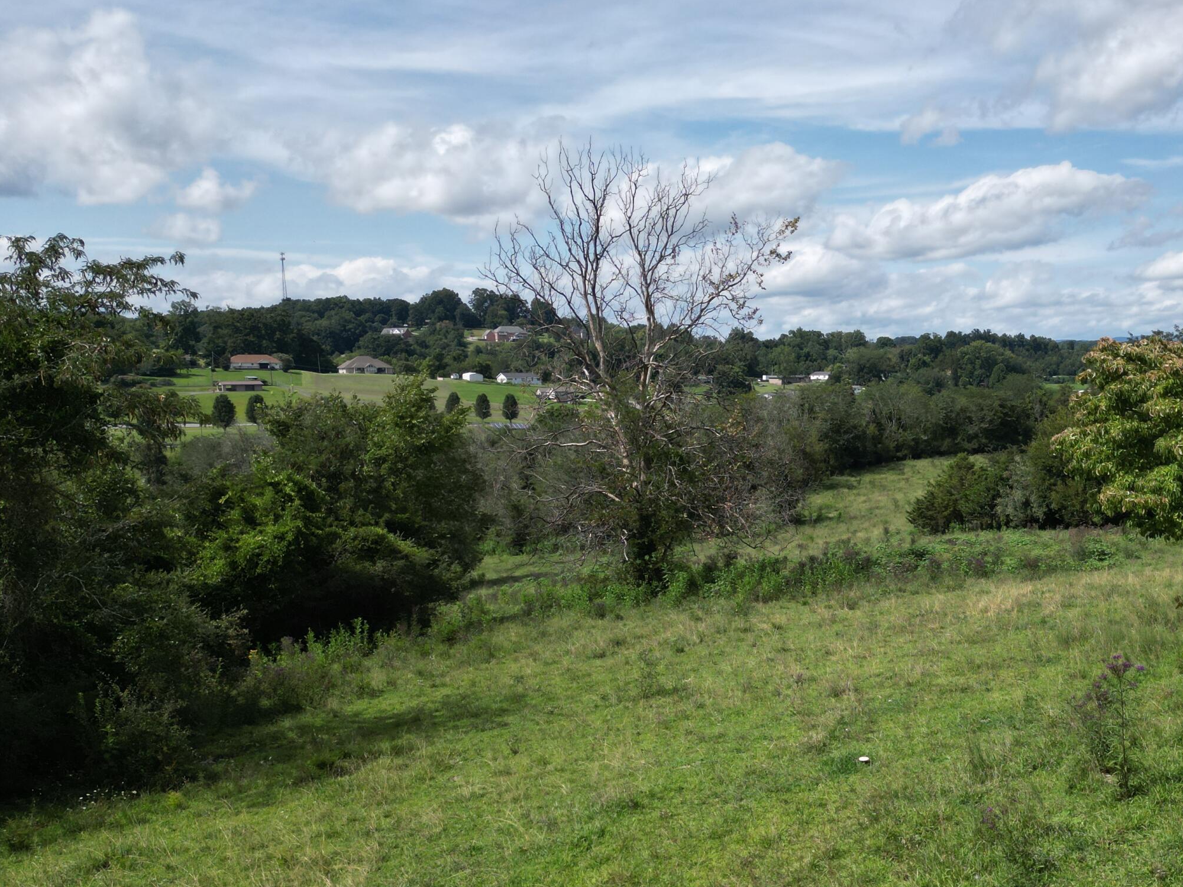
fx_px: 1230
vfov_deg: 39.4
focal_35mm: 36
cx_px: 820
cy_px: 559
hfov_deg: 50.1
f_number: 1.7
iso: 100
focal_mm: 6.72
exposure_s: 1/3200
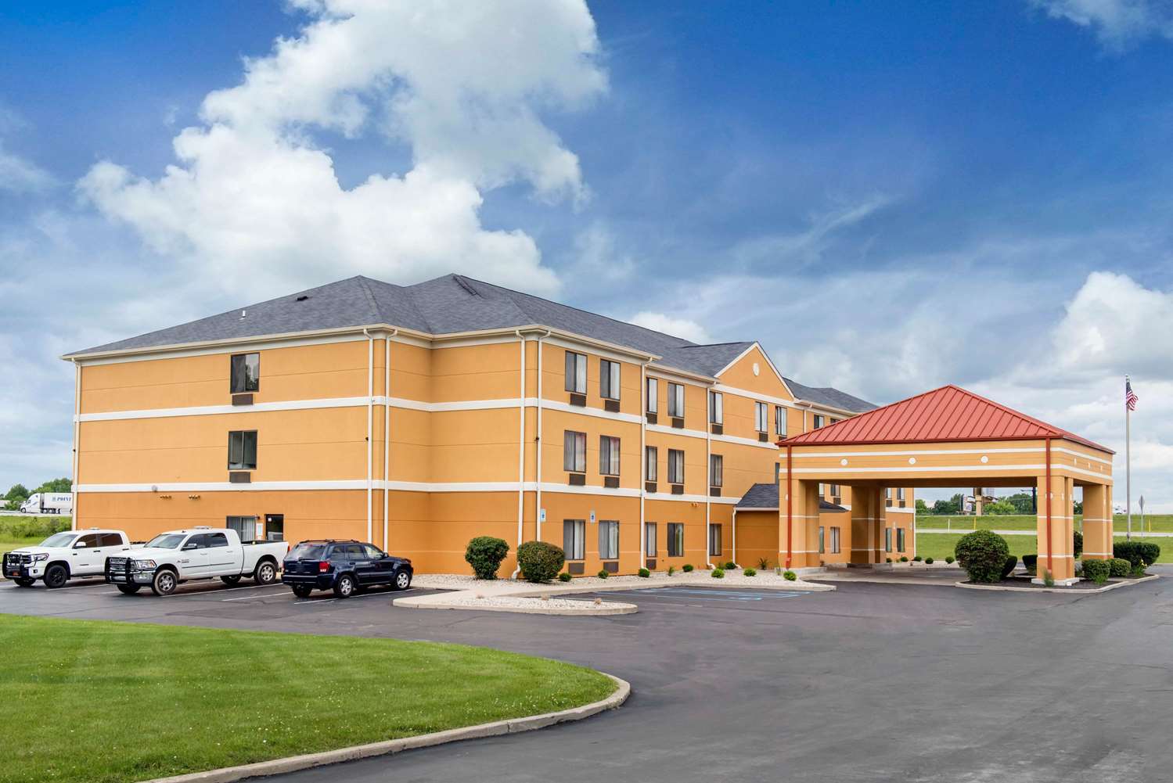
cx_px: 586
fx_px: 1239
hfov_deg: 50.7
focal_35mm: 38
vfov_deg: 35.1
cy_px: 392
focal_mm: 38
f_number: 11
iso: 400
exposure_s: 1/640
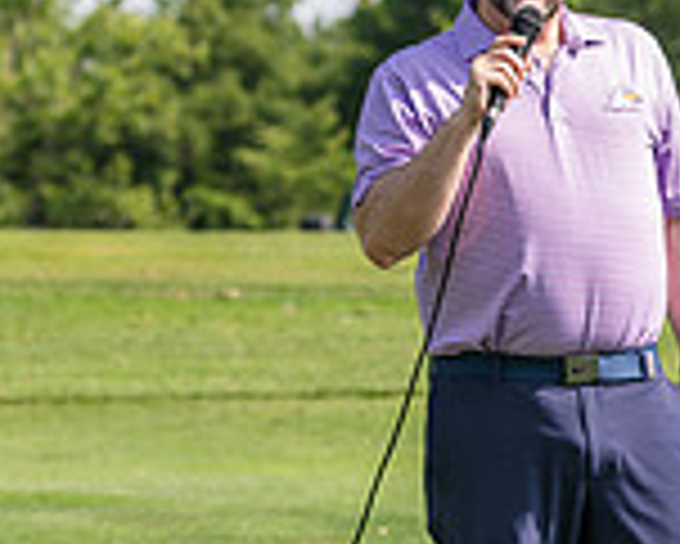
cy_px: 268
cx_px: 689
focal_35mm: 342
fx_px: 6887
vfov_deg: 4.5
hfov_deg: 5.6
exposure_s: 1/400
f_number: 4
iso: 80
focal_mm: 95
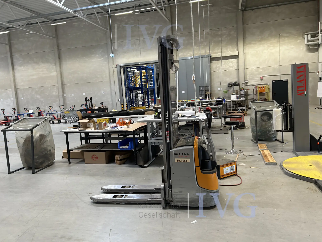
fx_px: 242
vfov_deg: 53.1
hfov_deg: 67.3
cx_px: 161
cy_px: 121
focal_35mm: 26
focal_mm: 5.7
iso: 125
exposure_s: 1/109
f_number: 1.5
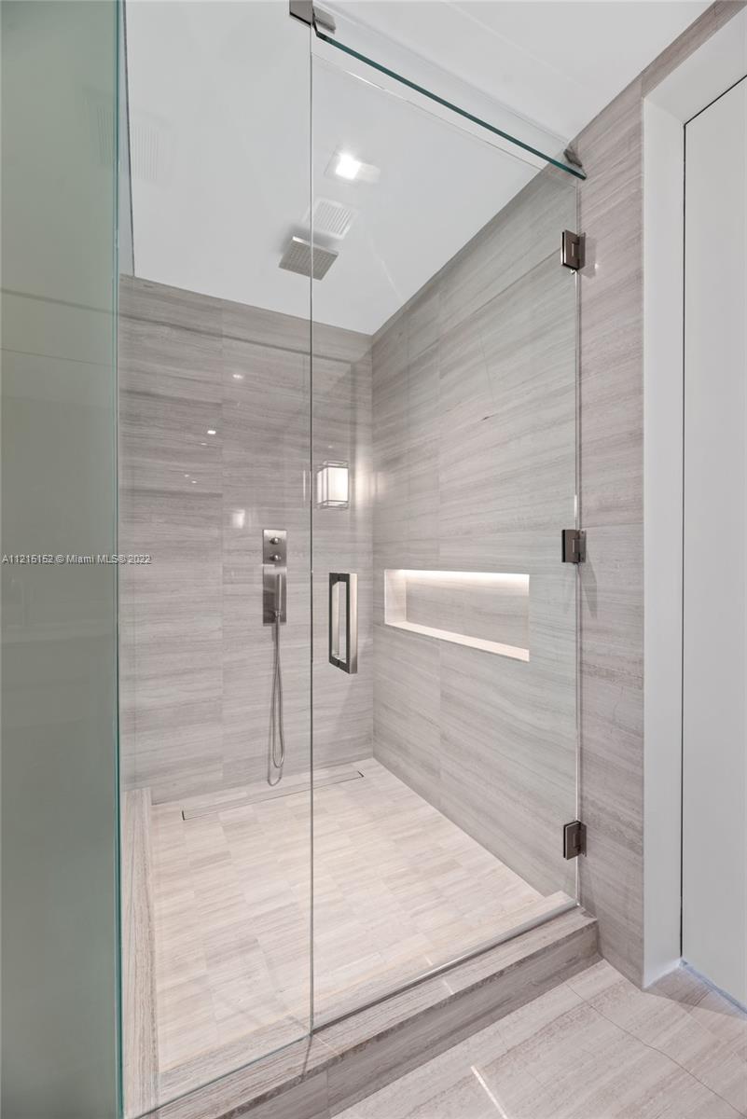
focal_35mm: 14
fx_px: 435
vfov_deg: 104.2
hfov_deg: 81.3
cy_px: 560
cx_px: 374
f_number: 7.1
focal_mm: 14
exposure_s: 1/1.67
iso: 125
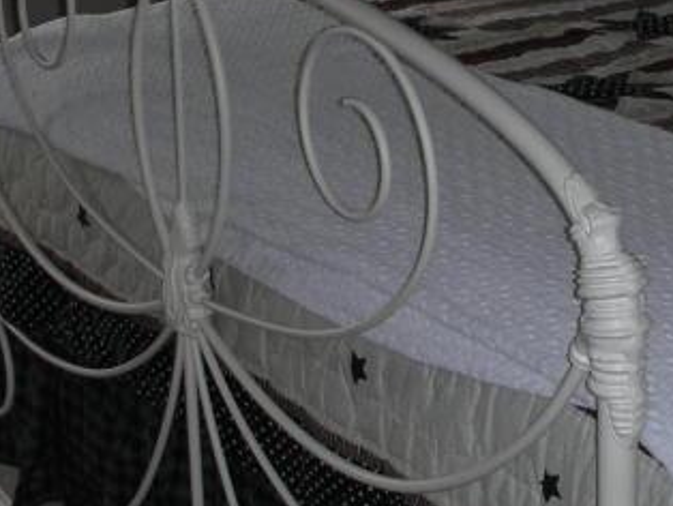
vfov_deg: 12.8
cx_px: 529
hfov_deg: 17.1
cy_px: -58
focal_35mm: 114
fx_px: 2218
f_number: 3
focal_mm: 5.8
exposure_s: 1/60.1
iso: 50
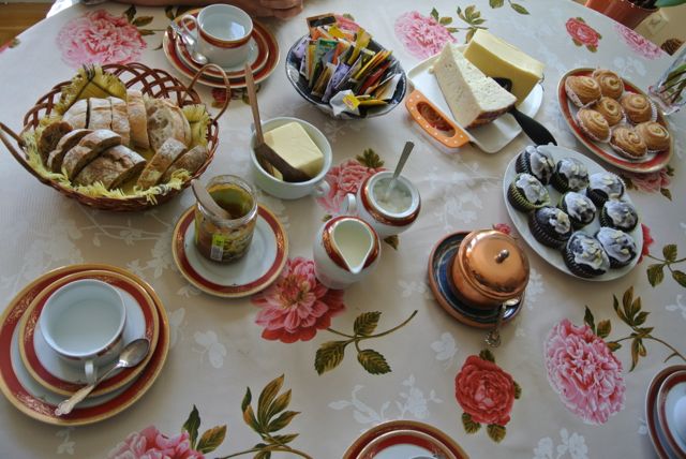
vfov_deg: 48.0
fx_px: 515
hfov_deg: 67.3
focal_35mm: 27
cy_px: 230
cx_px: 343
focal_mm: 10
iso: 200
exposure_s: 1/125
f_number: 3.5
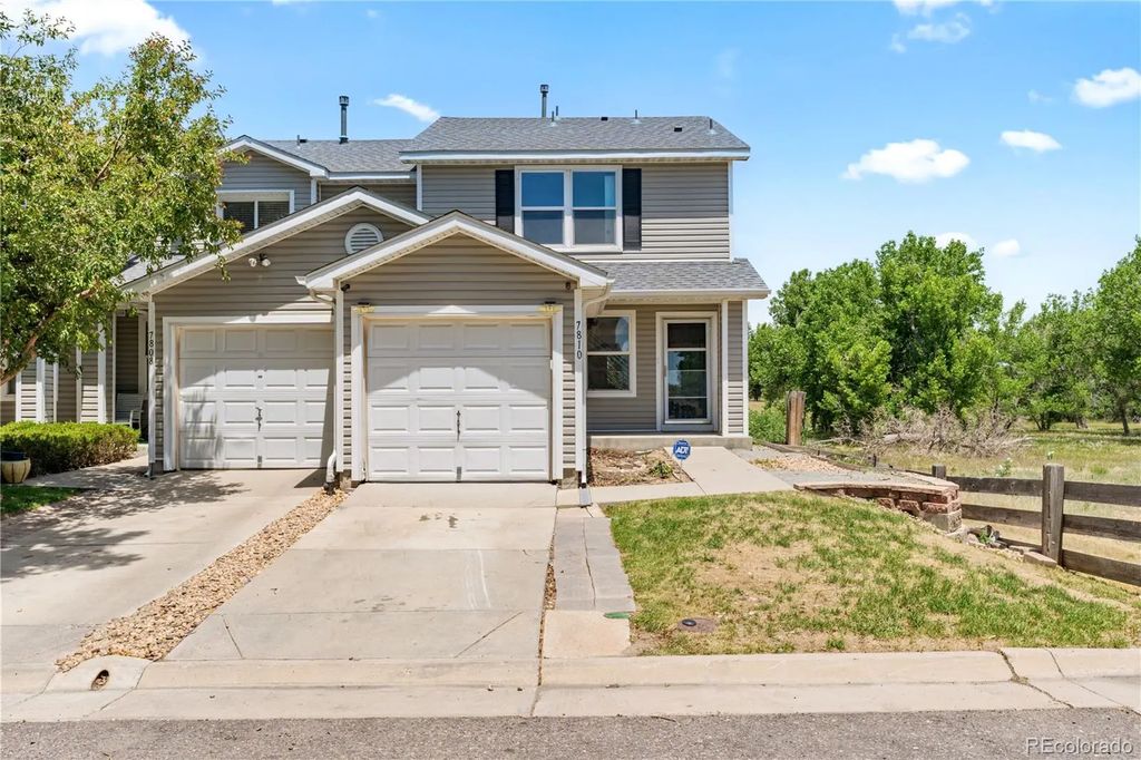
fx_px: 919
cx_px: 570
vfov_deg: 44.9
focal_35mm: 29
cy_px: 380
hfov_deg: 63.7
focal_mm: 29
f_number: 11
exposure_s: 1/125
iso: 100
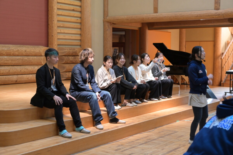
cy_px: 78
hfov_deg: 38.2
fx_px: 337
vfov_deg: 26.0
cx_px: 116
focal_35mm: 52
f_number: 7.1
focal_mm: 52
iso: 4000
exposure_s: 1/80
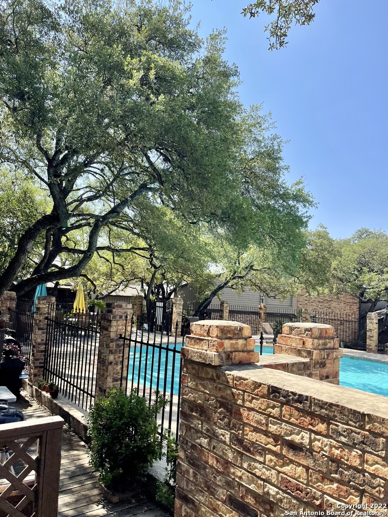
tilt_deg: +4.0
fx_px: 389
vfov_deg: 67.3
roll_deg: -5.2
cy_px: 258
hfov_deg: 53.1
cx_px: 194
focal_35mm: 26
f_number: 1.6
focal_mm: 5.1
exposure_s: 1/2247
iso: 32
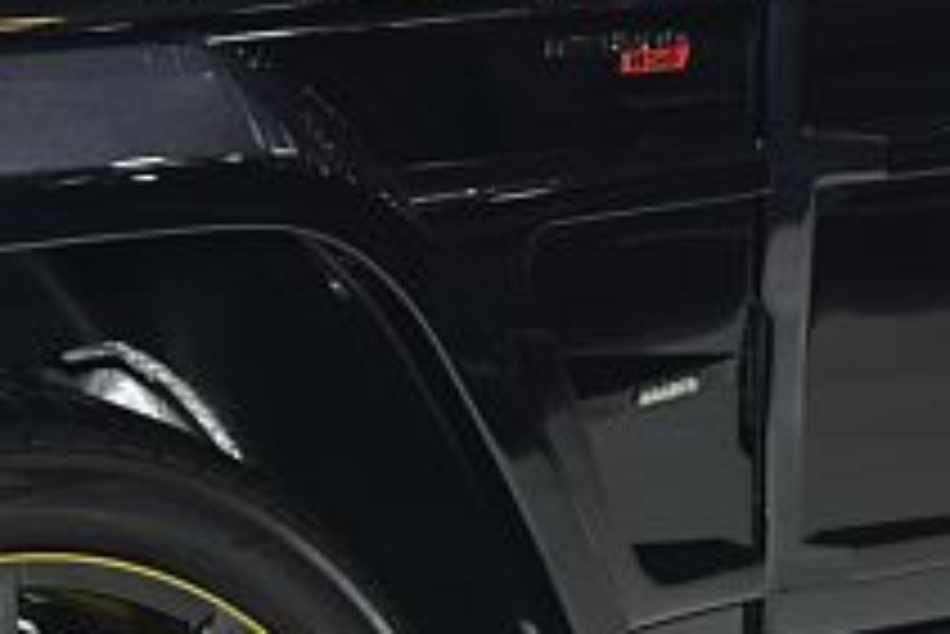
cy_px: -137
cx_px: 536
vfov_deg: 6.9
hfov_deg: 10.3
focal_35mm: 199
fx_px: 5255
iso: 100
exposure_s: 1/160
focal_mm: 35
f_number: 2.8
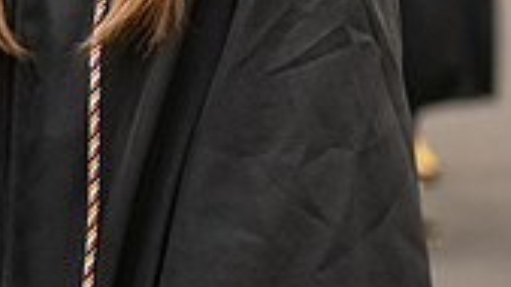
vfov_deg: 4.2
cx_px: -76
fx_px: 3902
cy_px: -180
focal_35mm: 288
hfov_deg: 7.4
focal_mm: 80
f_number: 3.2
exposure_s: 1/160
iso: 2500
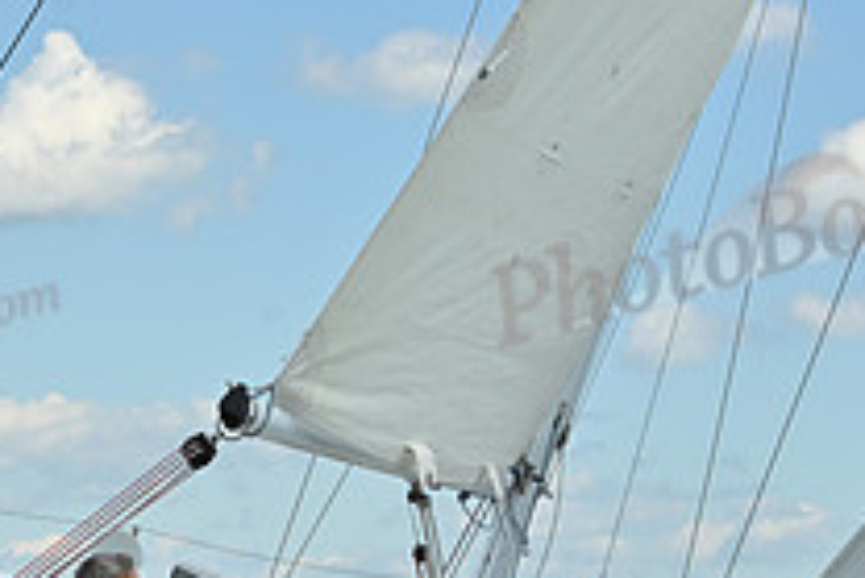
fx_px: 4689
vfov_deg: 7.0
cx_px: 279
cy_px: 514
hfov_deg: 10.5
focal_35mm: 195
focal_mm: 70
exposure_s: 1/1000
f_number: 8
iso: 250
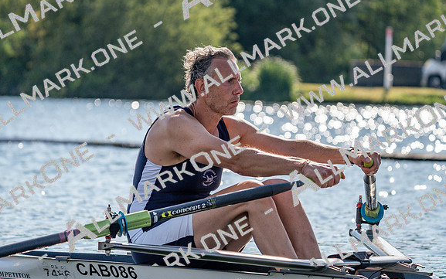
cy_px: 133
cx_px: 223
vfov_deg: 6.4
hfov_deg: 10.2
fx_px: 2492
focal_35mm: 205
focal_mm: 200
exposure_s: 1/1600
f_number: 5.6
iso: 200
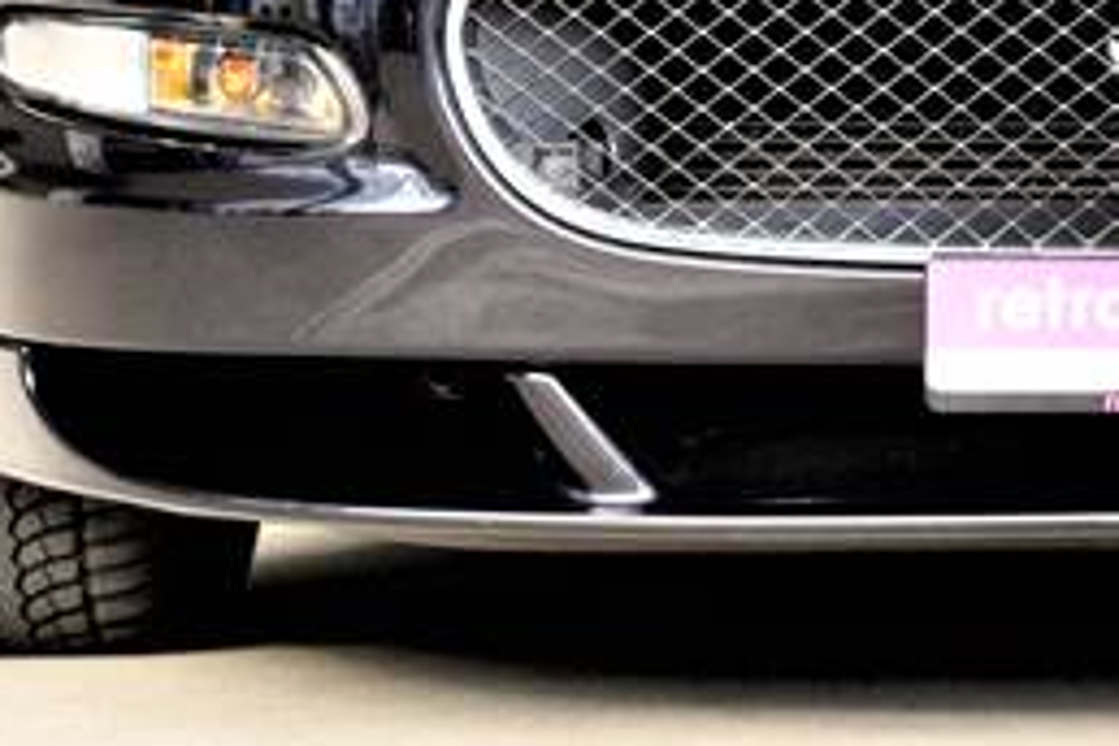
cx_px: 1292
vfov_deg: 5.5
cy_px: -488
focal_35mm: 245
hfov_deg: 8.3
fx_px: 7615
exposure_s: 1/80
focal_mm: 66
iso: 800
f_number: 7.1
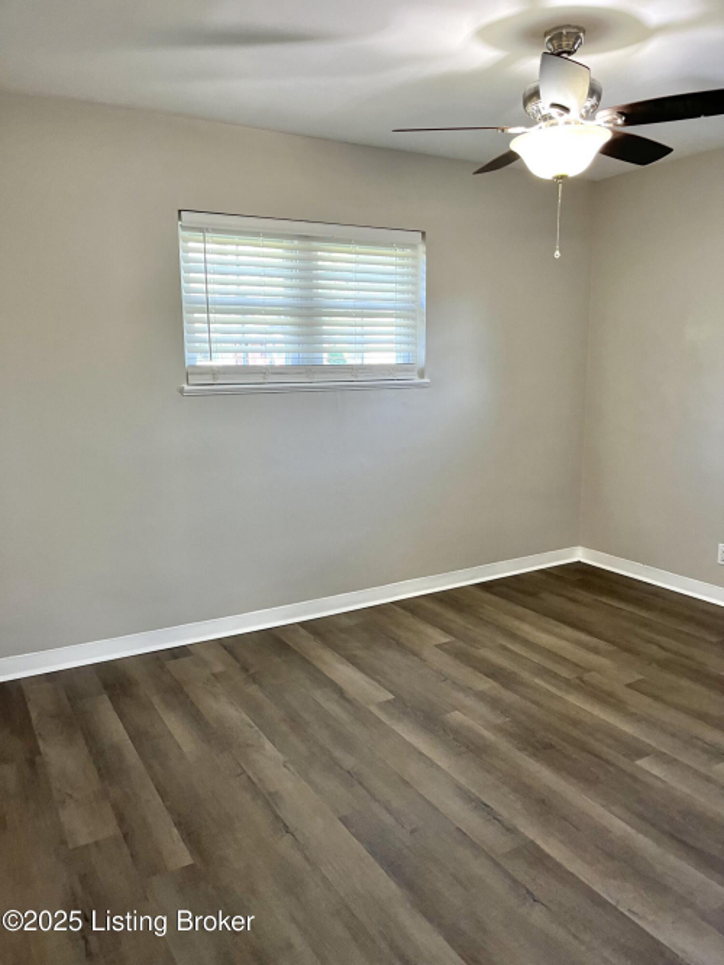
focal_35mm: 26
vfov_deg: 67.3
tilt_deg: -10.2
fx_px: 725
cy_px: 482
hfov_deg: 53.0
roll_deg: +1.4
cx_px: 362
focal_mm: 5.1
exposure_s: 1/60
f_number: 1.6
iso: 200
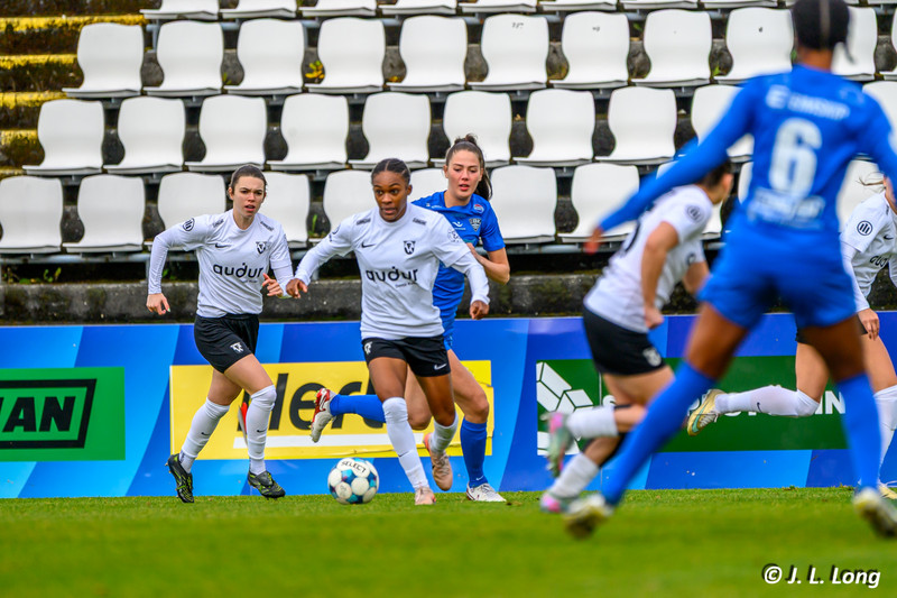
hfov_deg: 3.4
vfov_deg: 2.3
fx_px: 14946
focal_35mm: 600
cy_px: 299
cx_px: 448
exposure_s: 1/1250
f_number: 6.3
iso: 640
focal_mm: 600
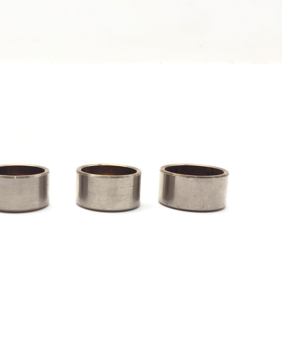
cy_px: 177
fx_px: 396
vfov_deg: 47.9
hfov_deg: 37.6
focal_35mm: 38
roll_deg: -0.6
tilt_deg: -12.5
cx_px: 51
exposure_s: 1/124
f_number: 2.2
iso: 32
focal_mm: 4.15
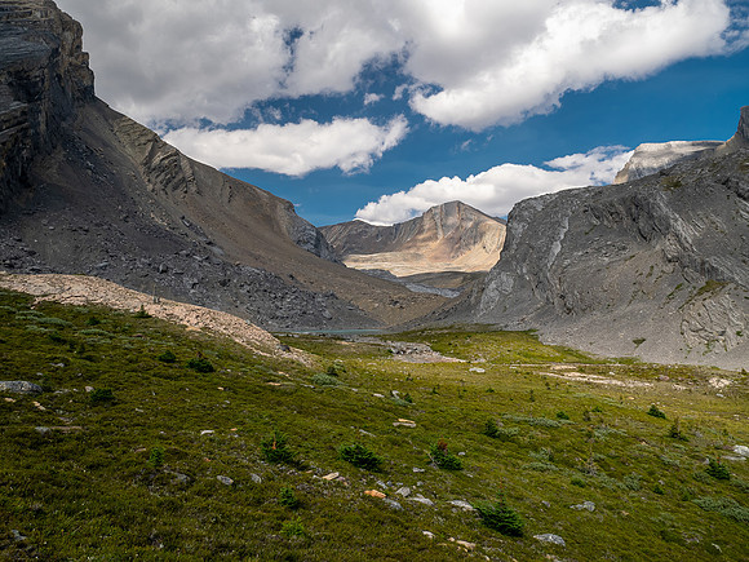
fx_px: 519
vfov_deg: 56.8
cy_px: 281
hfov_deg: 71.6
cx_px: 374
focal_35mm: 24
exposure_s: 1/125
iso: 200
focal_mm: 12
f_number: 8
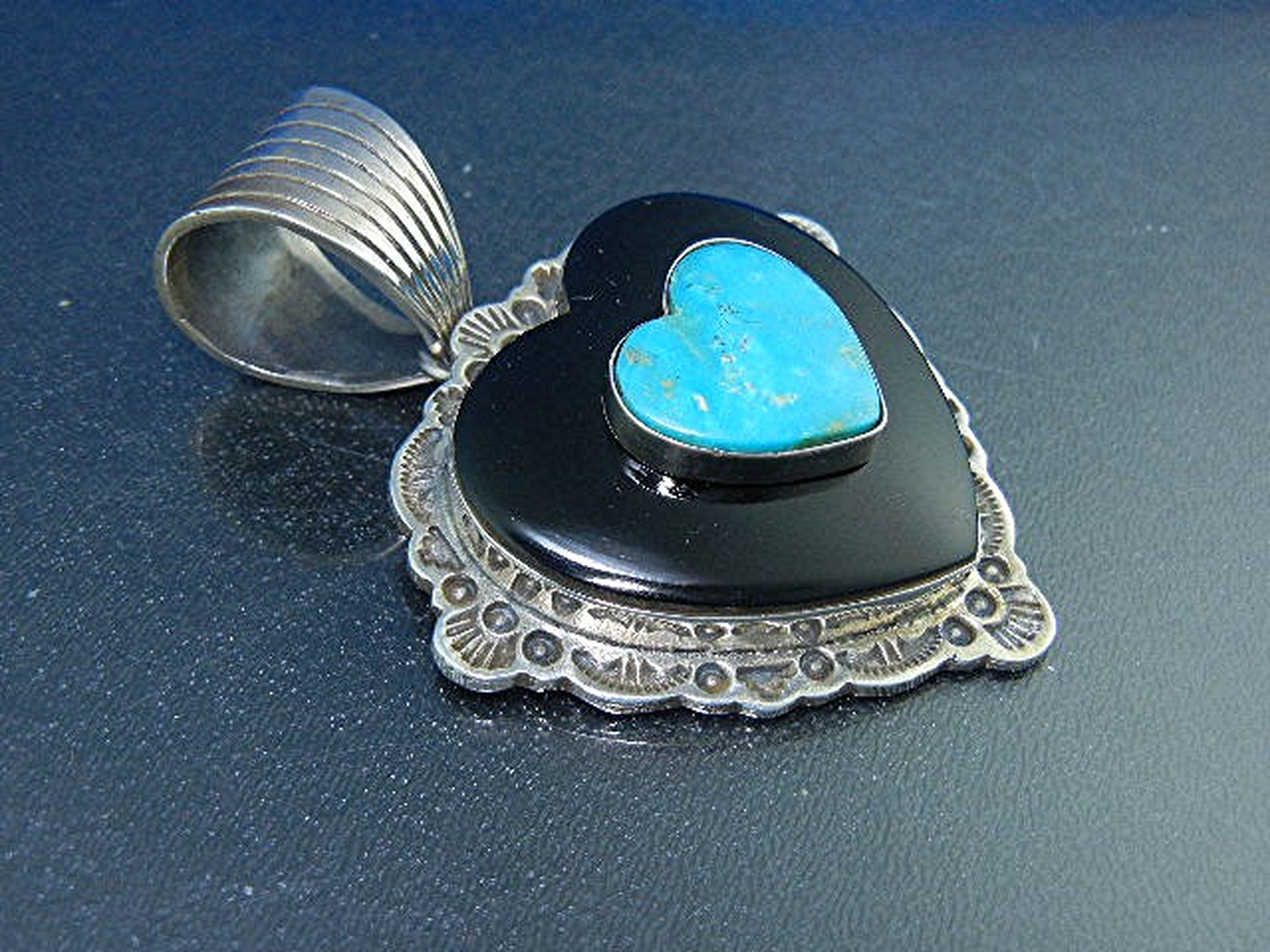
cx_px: 635
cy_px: 476
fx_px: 1908
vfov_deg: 28.0
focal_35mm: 52
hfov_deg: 36.8
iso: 229
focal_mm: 9.3
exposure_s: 1/30
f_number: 3.9
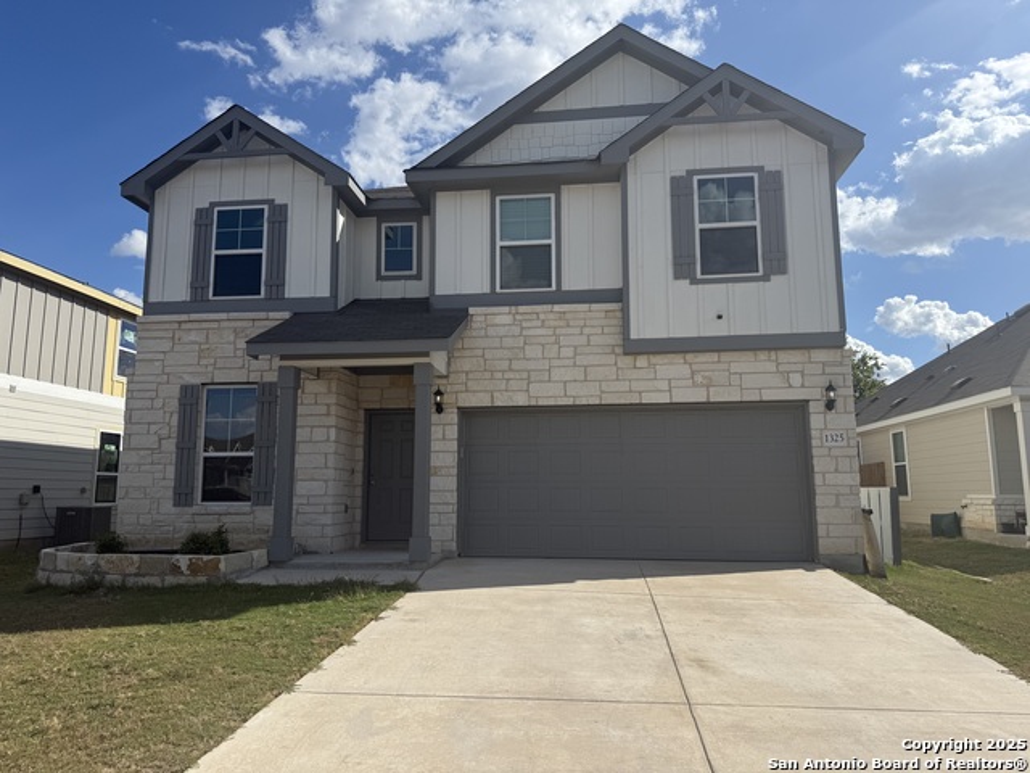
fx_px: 714
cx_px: 515
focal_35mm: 24
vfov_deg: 56.8
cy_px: 386
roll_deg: +0.1
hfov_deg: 71.6
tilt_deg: +9.1
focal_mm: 6.76
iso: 80
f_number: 1.78
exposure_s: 1/7353
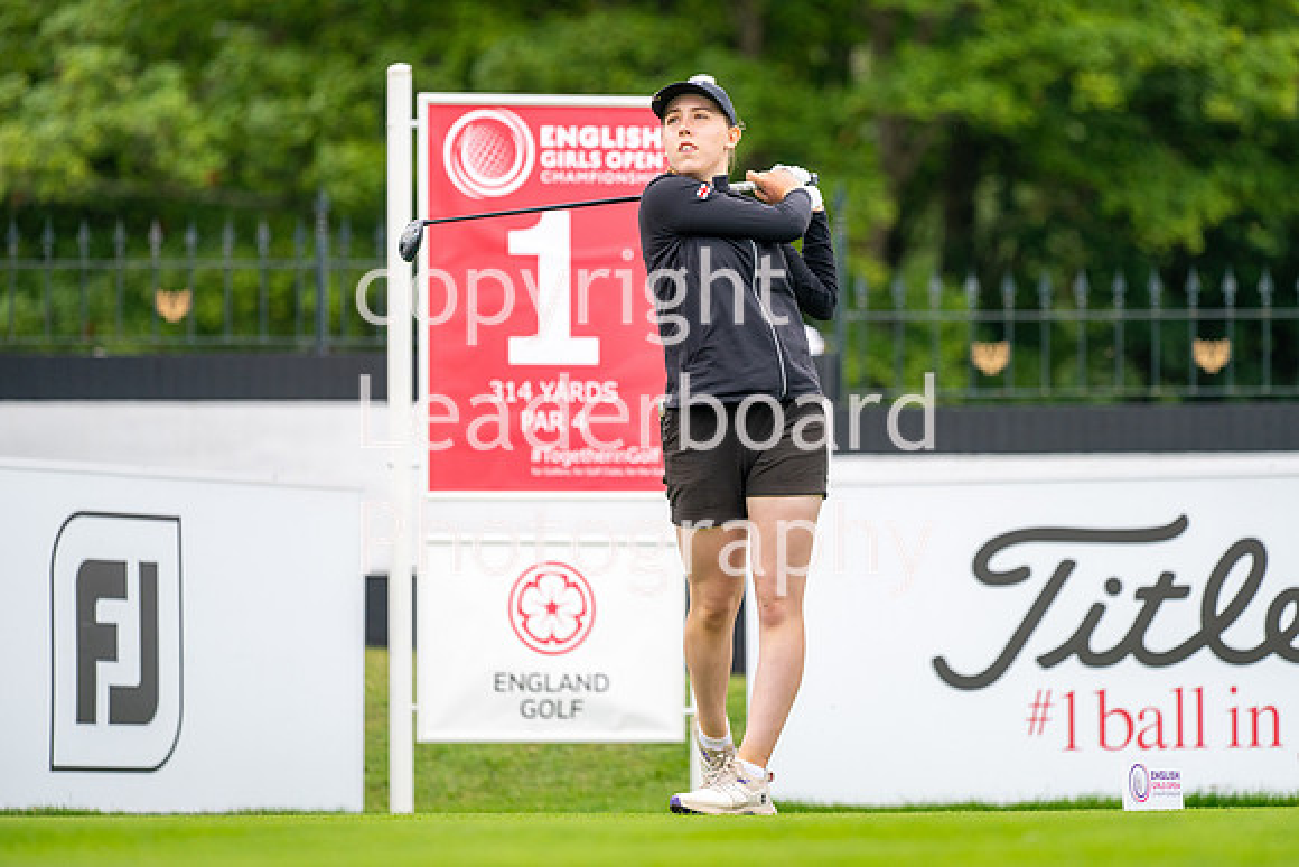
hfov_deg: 6.9
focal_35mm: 300
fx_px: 10827
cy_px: 434
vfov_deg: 4.6
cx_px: 650
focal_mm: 300
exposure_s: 1/1600
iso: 400
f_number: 5
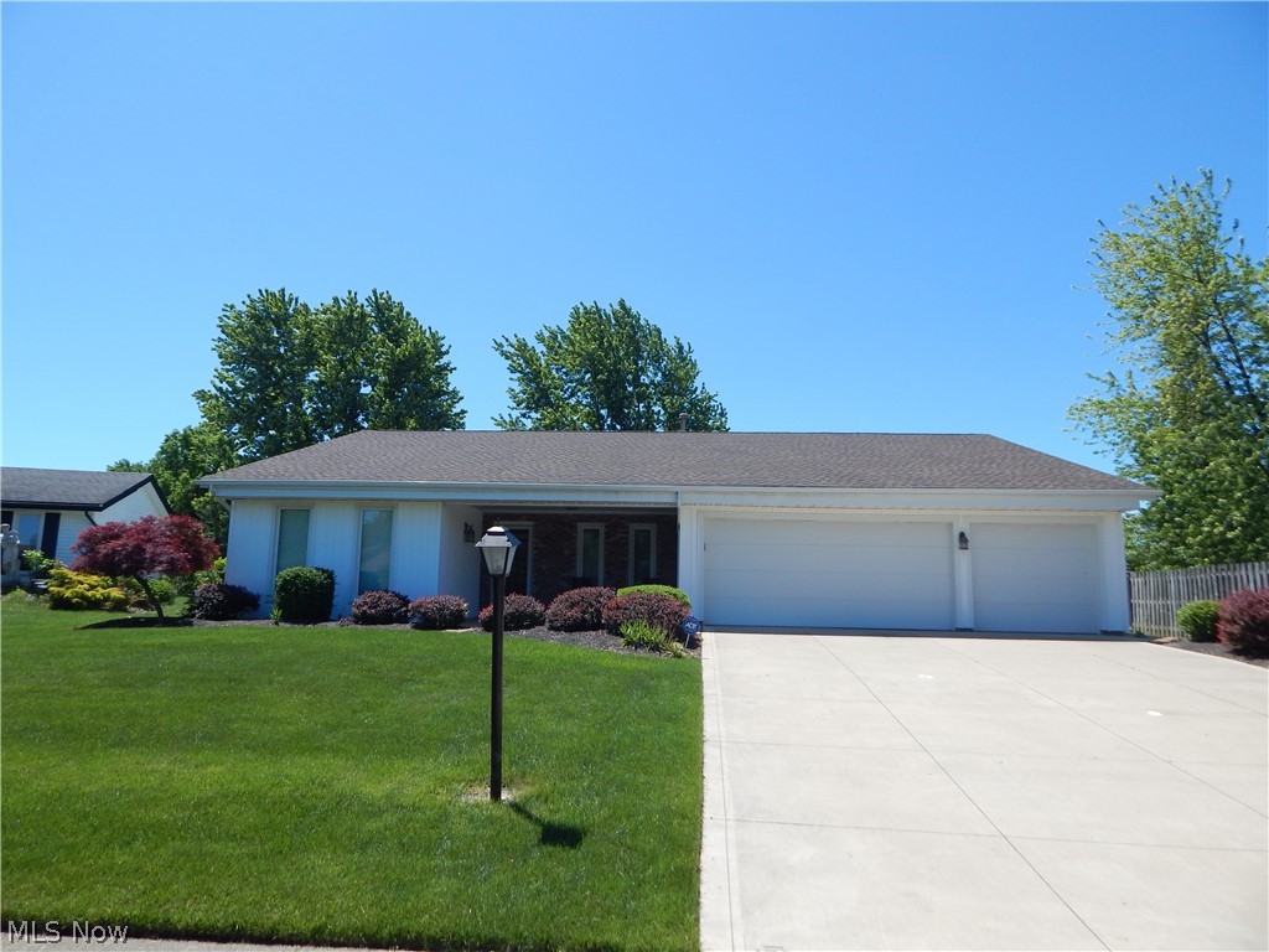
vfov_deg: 61.1
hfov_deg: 76.4
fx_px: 807
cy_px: 476
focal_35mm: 22
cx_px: 634
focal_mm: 4
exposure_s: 1/400
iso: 125
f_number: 6
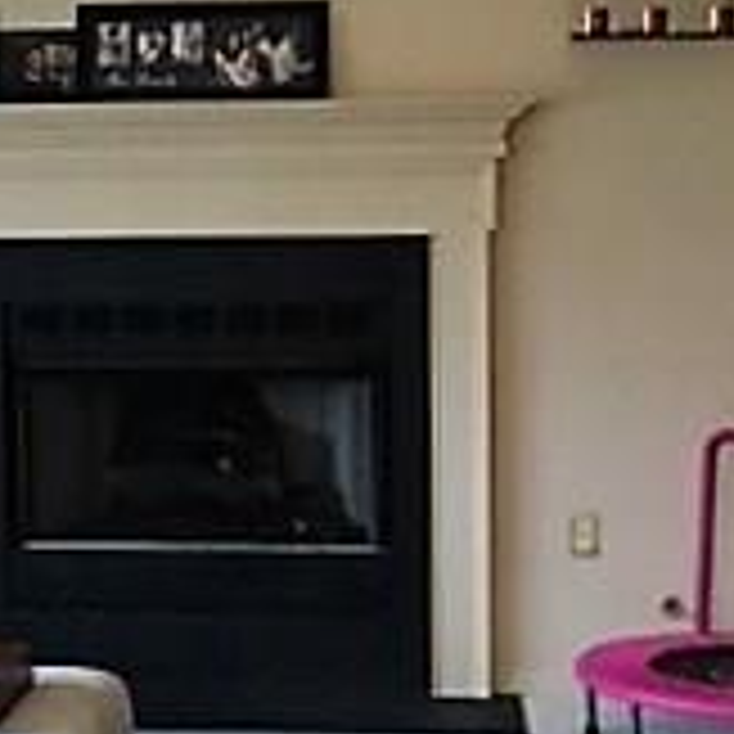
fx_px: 2375
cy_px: 390
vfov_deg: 17.6
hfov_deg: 17.3
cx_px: 52
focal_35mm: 99
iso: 64
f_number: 2.2
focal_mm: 4.15
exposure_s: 1/4
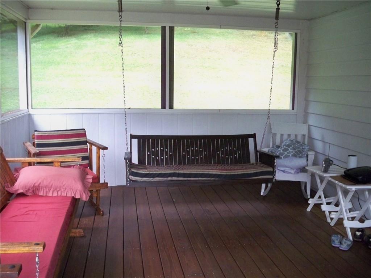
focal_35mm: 35
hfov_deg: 52.6
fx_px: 375
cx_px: 186
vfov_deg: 40.7
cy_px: 139
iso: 800
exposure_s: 1/200
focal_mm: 6.3
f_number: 3.1
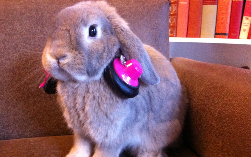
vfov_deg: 33.6
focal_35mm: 38
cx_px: 127
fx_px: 260
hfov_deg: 51.5
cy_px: 83
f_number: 2.8
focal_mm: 3.85
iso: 800
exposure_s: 1/15
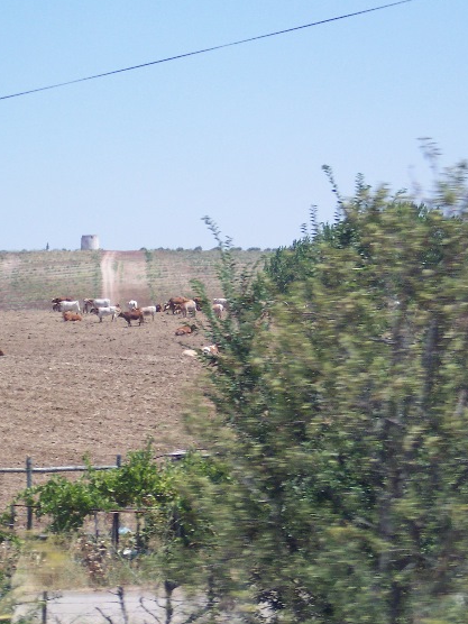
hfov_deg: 9.0
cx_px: 294
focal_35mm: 164
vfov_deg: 12.0
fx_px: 2956
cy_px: 329
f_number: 4.8
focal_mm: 24
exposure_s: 1/500
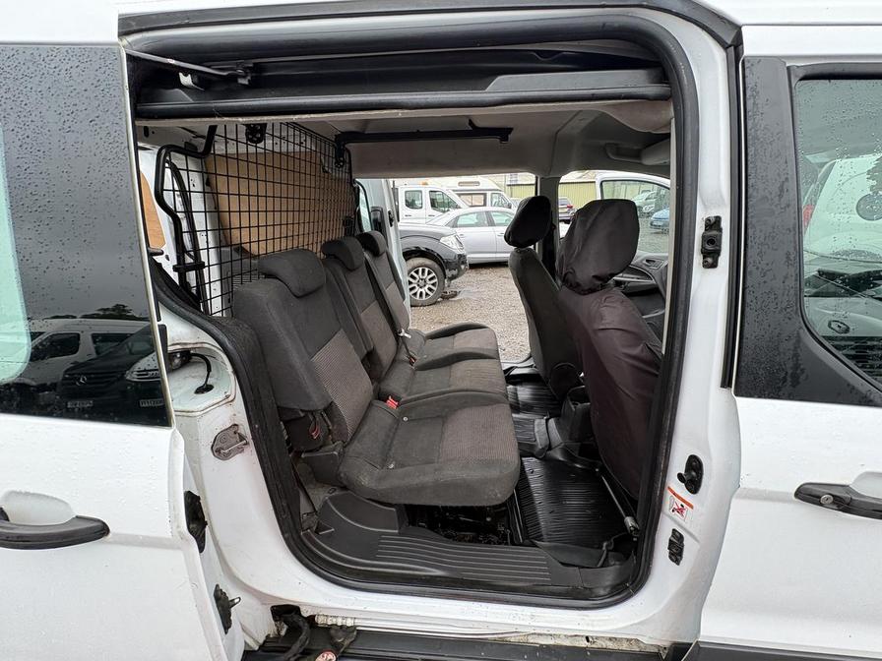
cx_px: 441
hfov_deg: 102.1
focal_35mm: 14
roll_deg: -4.3
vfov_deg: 85.7
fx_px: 357
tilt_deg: -14.1
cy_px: 330
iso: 64
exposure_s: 1/136
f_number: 2.2
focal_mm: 2.22
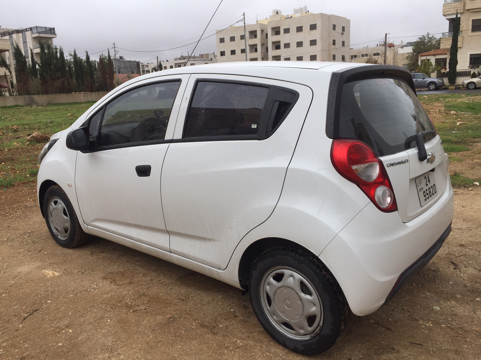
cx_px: 240
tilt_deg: -10.6
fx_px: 403
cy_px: 180
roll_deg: +1.9
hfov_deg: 61.7
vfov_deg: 48.2
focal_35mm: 29
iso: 32
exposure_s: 1/860
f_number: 2.2
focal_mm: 4.15
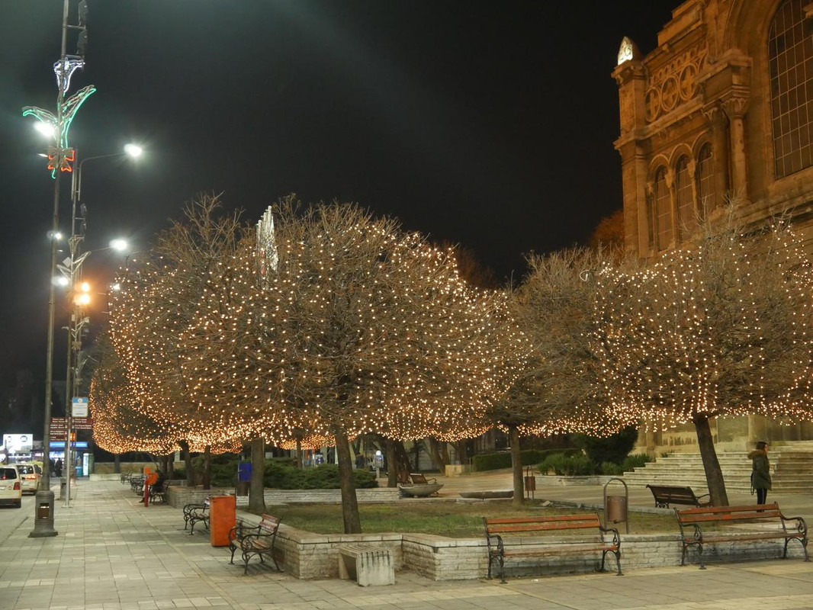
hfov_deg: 39.6
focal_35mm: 48
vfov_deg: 30.3
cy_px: 305
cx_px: 406
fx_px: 1128
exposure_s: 1/20
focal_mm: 24
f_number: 4.5
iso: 3200
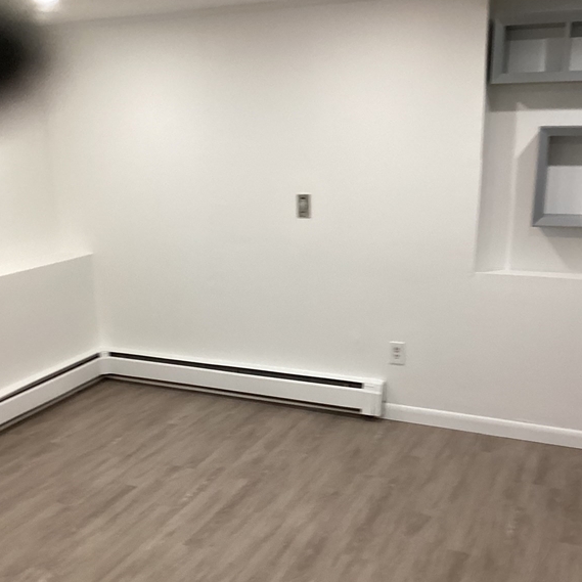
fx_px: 704
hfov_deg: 44.9
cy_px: 341
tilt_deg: -11.0
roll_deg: +1.9
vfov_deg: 44.8
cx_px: 292
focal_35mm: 37
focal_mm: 3.3
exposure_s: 1/60
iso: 125
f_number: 2.4
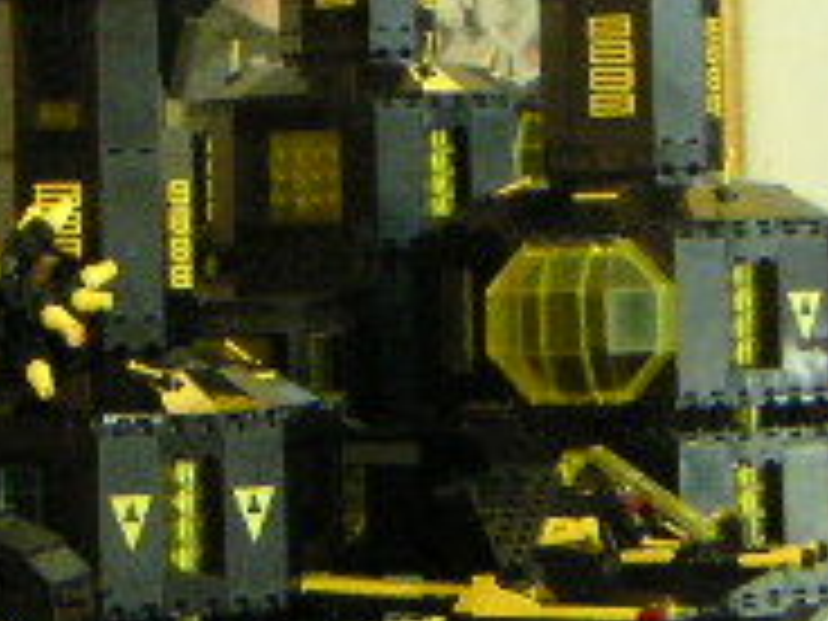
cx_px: 108
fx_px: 3086
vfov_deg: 11.4
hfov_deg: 15.1
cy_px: 104
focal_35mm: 129
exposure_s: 1/45
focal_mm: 4.8
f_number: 2.8
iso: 400
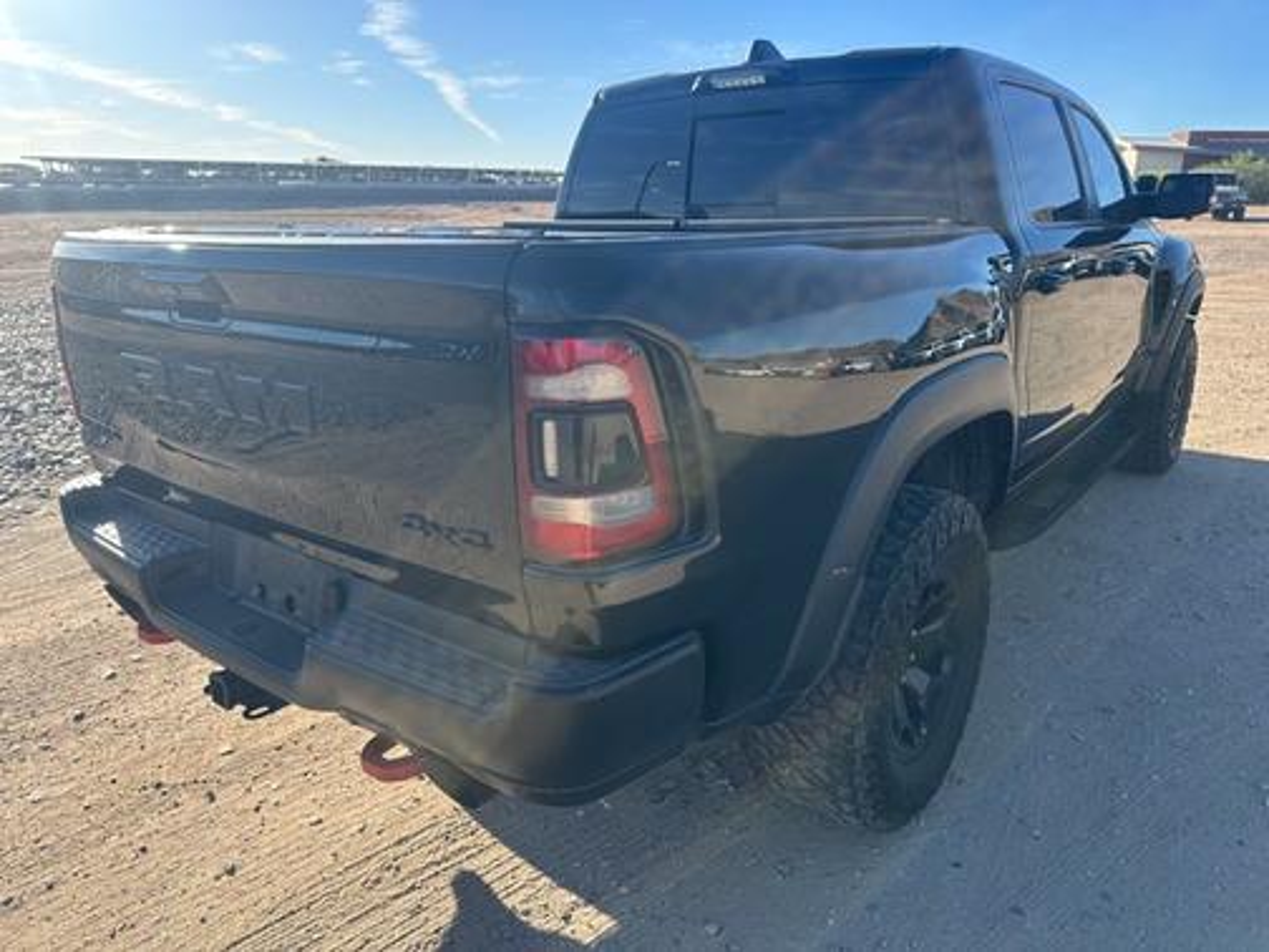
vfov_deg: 56.8
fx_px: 880
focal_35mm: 24
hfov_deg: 71.6
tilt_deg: -15.9
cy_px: 476
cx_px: 634
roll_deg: -0.5
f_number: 1.78
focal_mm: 6.86
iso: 80
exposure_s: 1/1613
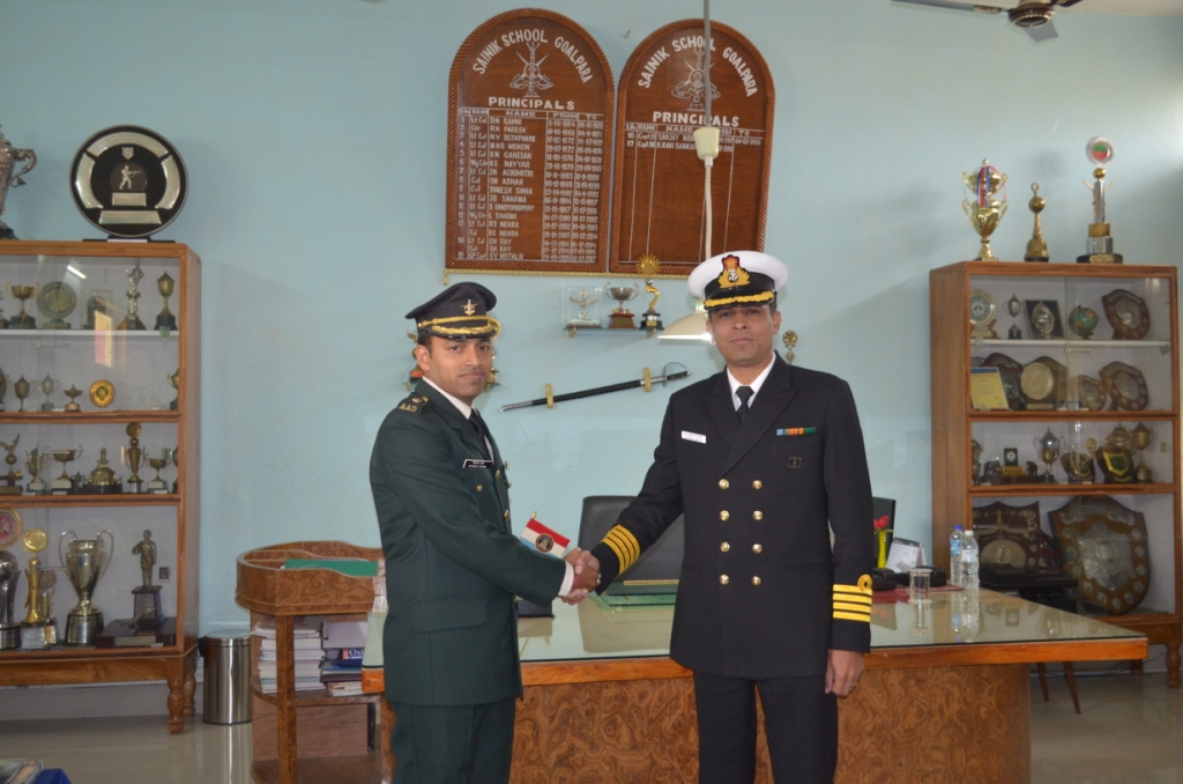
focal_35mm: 36
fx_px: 1180
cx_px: 592
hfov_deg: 53.2
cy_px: 392
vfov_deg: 36.7
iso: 800
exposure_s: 1/60
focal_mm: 24
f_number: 4
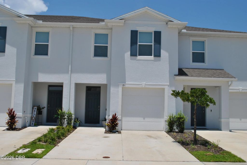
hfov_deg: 53.1
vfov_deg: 37.0
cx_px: 124
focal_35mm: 36
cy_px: 82
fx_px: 247
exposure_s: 1/320
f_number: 9
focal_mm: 24
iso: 100
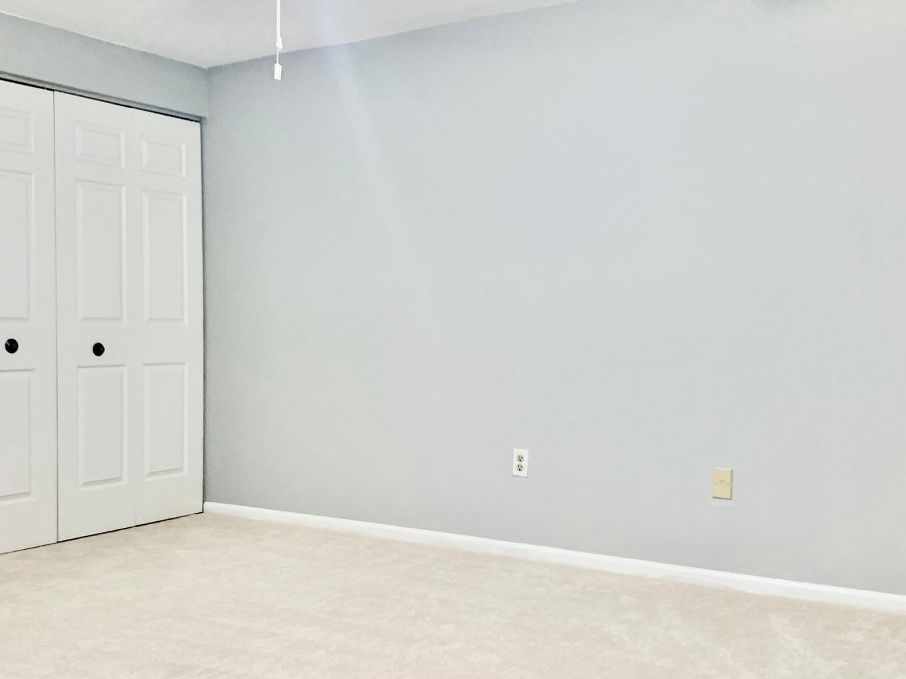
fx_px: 1047
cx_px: 396
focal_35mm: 40
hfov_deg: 46.7
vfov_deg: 35.9
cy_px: 356
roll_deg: +0.2
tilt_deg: -2.0
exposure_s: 1/60
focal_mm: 4.25
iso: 160
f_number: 1.8
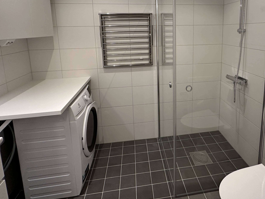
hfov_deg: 73.0
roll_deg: +1.4
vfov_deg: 56.8
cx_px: 162
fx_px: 176
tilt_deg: -9.6
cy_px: 57
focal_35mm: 23
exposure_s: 1/100
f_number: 2.2
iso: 250
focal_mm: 2.22
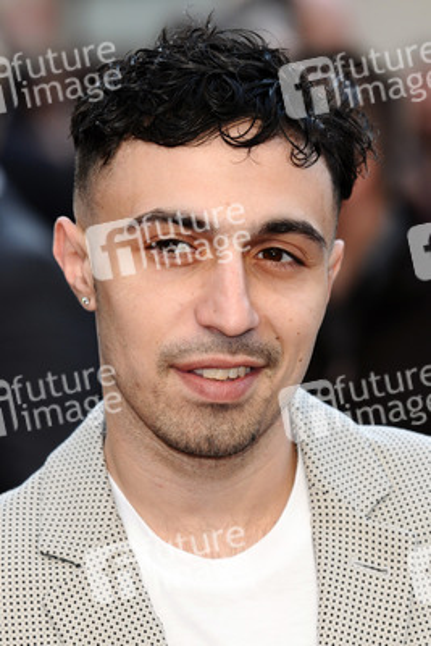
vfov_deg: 10.2
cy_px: 323
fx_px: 3633
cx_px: 216
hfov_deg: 6.8
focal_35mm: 202
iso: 320
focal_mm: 135
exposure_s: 1/200
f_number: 4.5
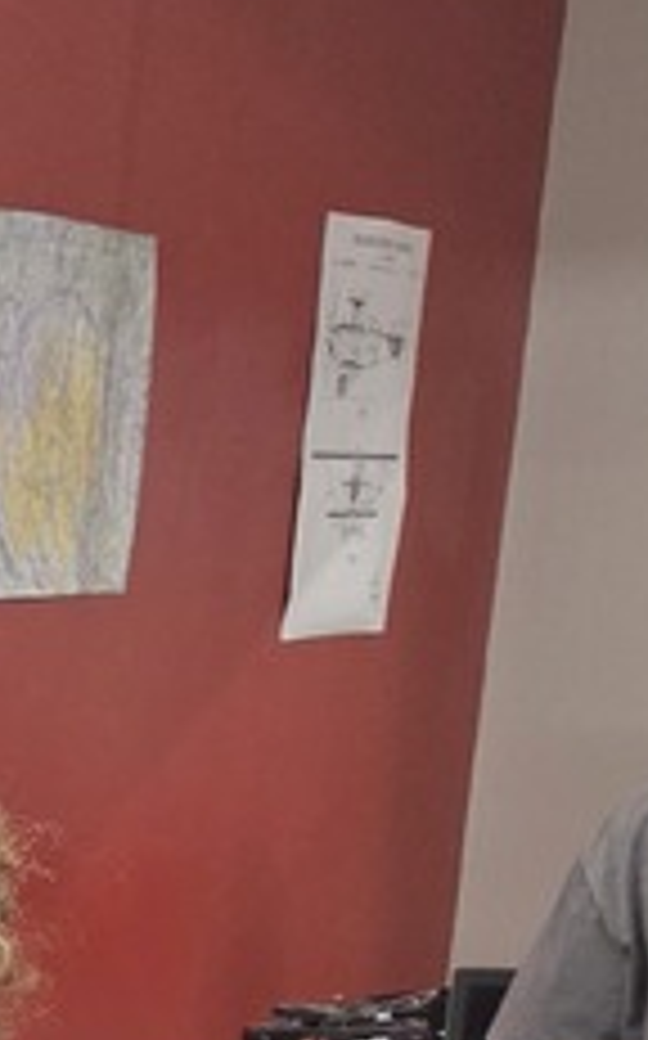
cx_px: -1156
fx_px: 3057
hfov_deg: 9.8
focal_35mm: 108
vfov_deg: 17.7
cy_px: 1459
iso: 500
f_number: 1.8
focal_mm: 5.4
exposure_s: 1/120
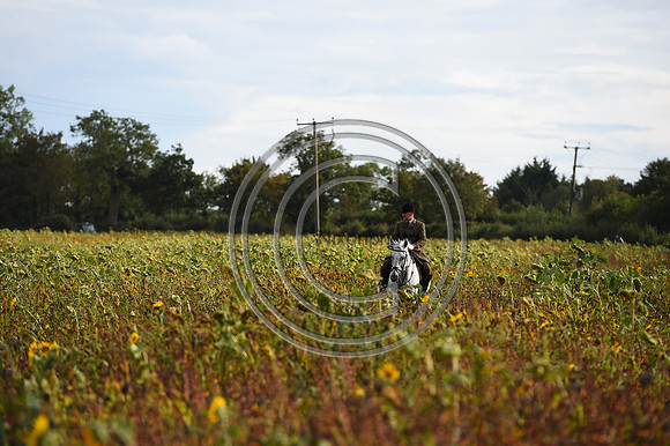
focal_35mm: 200
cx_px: 335
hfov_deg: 10.3
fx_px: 3720
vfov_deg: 6.9
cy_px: 223
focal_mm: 200
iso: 200
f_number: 5
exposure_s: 1/800
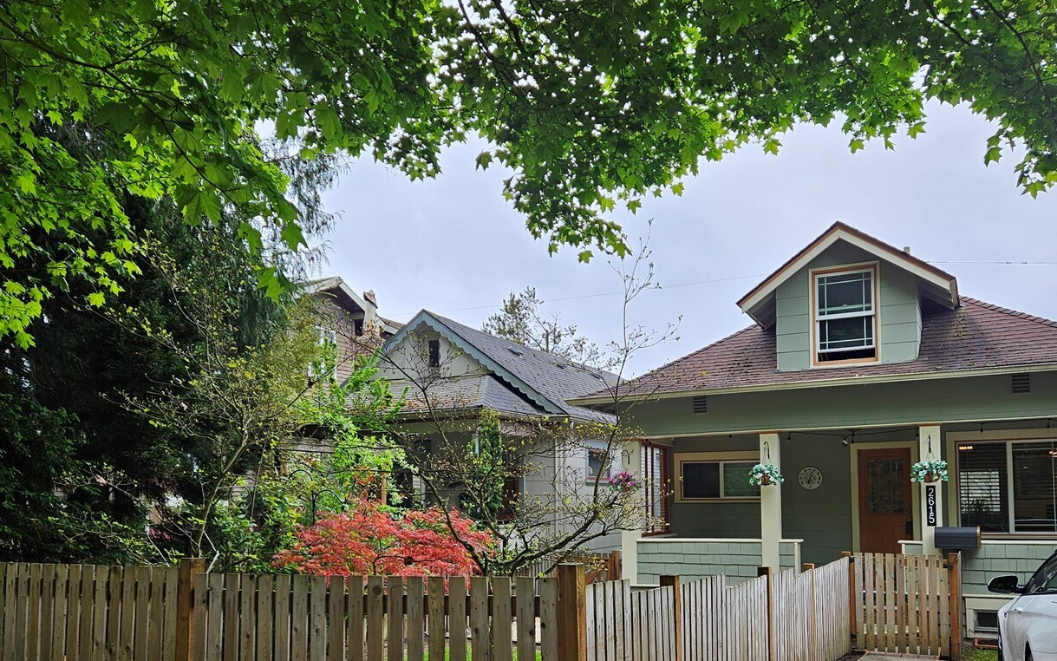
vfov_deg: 38.7
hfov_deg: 59.6
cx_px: 519
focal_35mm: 32
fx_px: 922
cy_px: 467
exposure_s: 1/280
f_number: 1.8
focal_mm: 5.4
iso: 25
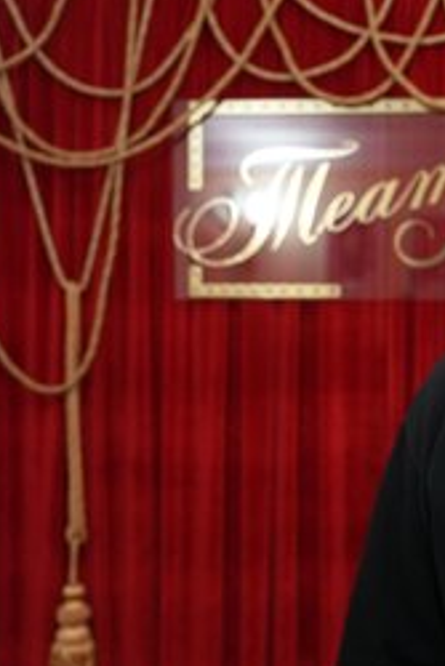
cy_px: 334
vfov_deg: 35.6
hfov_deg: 23.1
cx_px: 456
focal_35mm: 56
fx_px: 1037
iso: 4000
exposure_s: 1/160
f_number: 2.8
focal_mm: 35
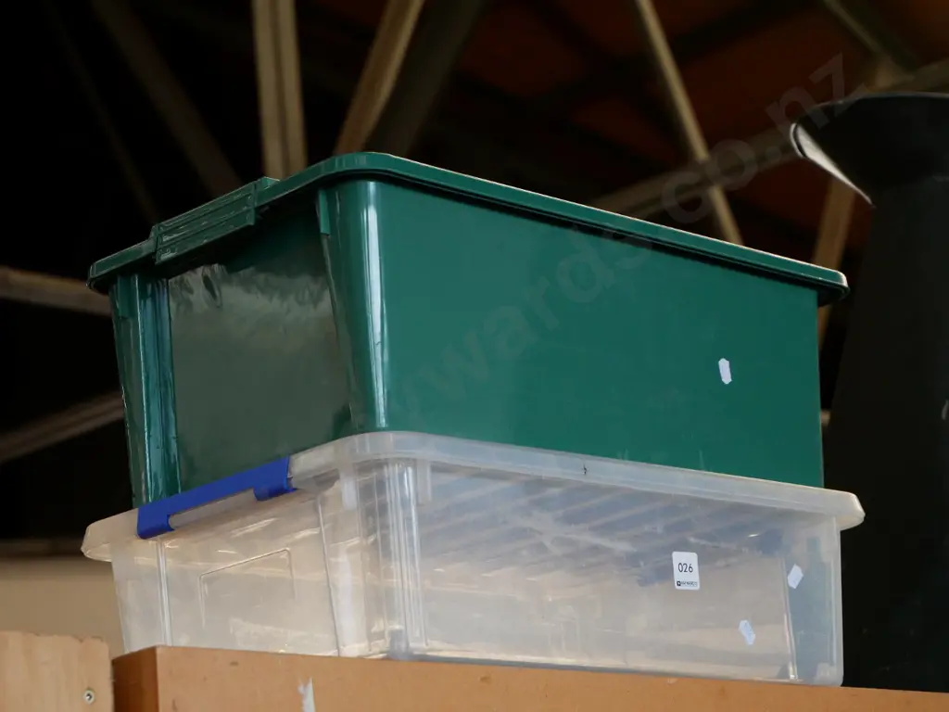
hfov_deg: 20.0
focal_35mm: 98
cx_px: 474
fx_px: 2687
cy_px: 356
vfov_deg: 15.1
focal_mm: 49
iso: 1250
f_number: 5.6
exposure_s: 1/125
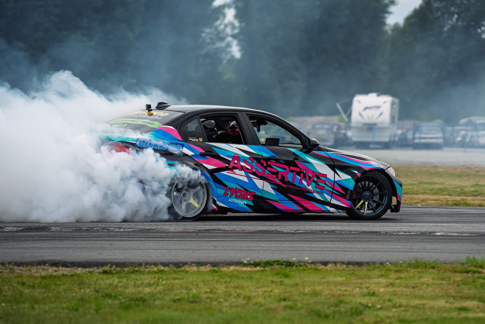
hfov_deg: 12.0
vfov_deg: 8.0
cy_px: 148
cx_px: 276
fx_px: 2308
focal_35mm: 171
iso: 200
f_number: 3.5
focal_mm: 150
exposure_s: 1/1000
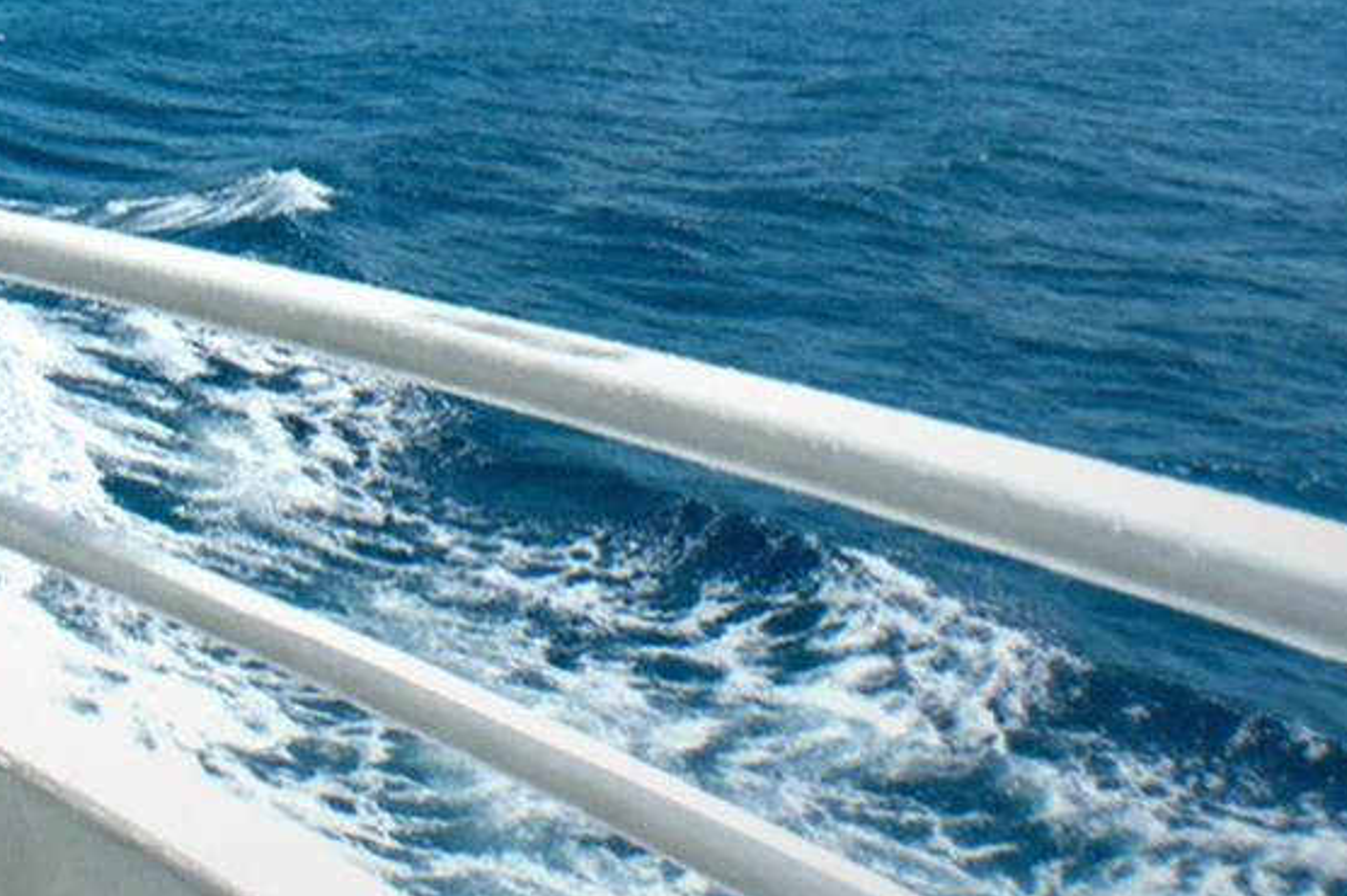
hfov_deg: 27.2
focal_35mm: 72
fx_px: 2692
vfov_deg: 18.8
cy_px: 293
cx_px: 172
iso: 100
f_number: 11
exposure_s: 1/125
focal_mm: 40
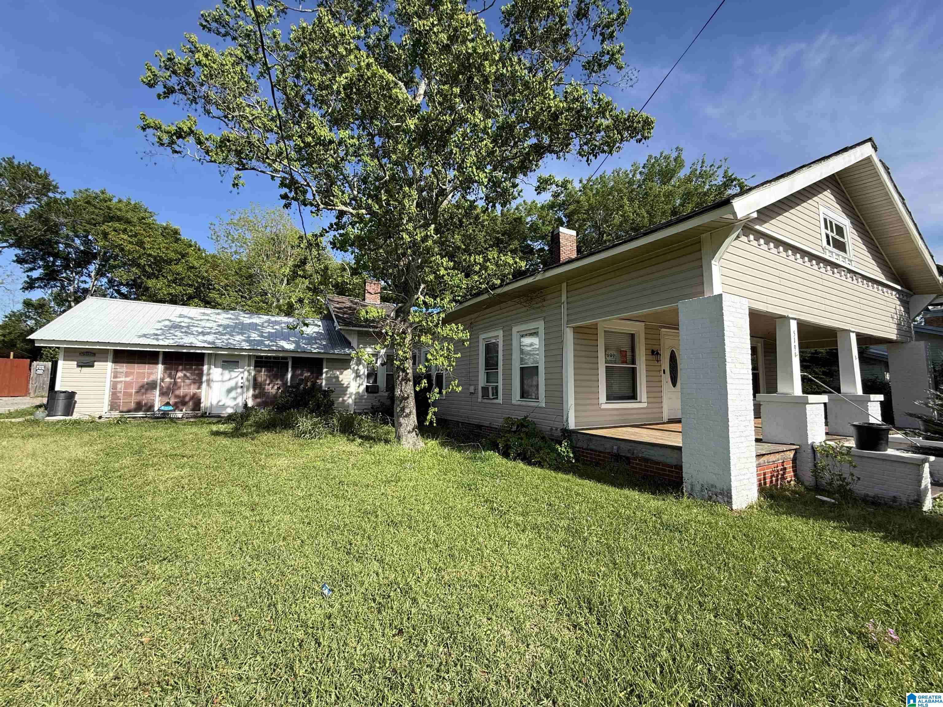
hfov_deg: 102.1
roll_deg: -0.5
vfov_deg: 85.7
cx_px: 472
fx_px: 381
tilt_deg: +4.8
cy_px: 354
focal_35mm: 14
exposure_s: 1/779
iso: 50
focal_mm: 2.22
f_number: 2.2
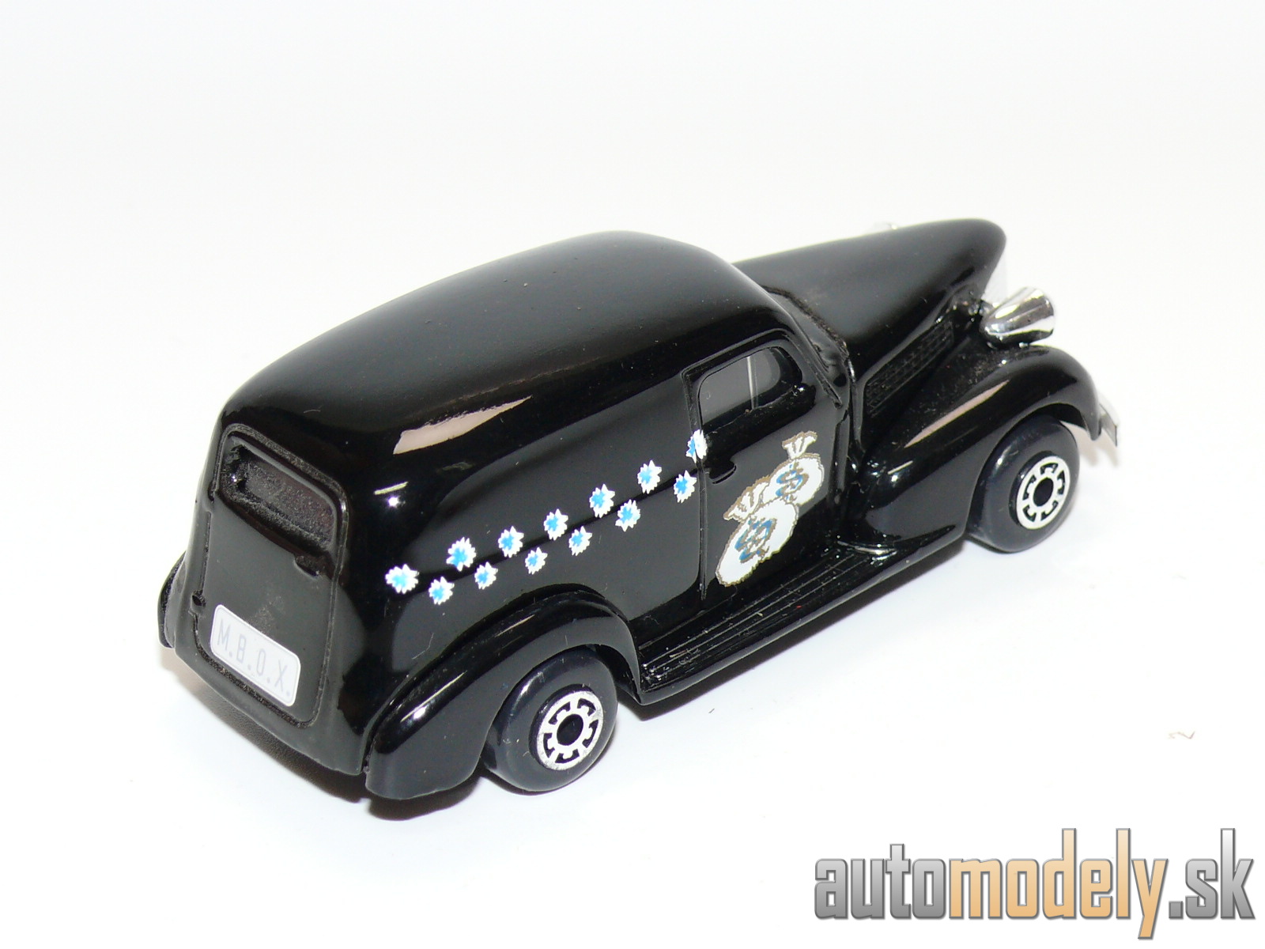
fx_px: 3545
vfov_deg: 15.2
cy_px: 474
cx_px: 632
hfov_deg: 20.2
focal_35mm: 97
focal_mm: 13.1
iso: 100
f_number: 4
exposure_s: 1/30
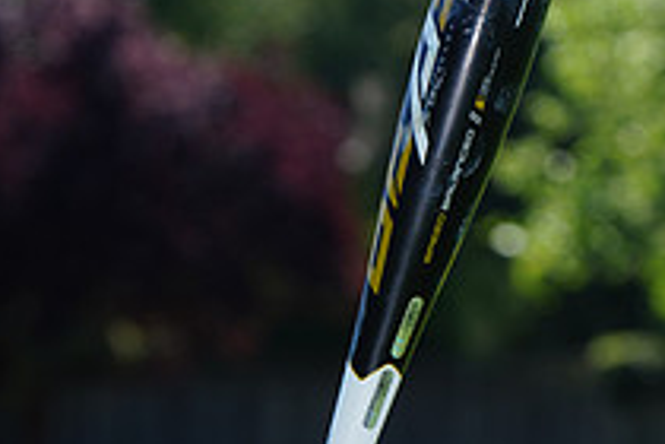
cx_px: 546
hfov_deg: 4.2
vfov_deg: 2.8
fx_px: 9143
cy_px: 622
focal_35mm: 495
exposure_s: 1/250
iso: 200
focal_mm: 179
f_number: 9
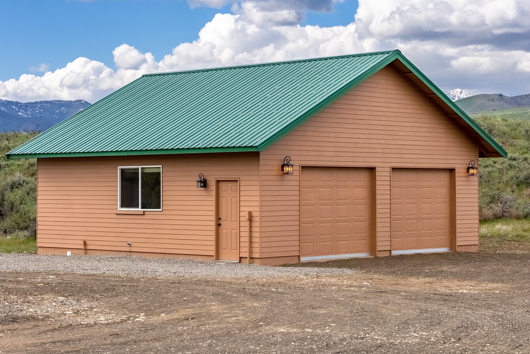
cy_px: 150
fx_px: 1180
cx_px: 280
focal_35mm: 80
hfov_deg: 25.3
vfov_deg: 17.1
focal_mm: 64.1
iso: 400
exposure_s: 1/8000
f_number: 11
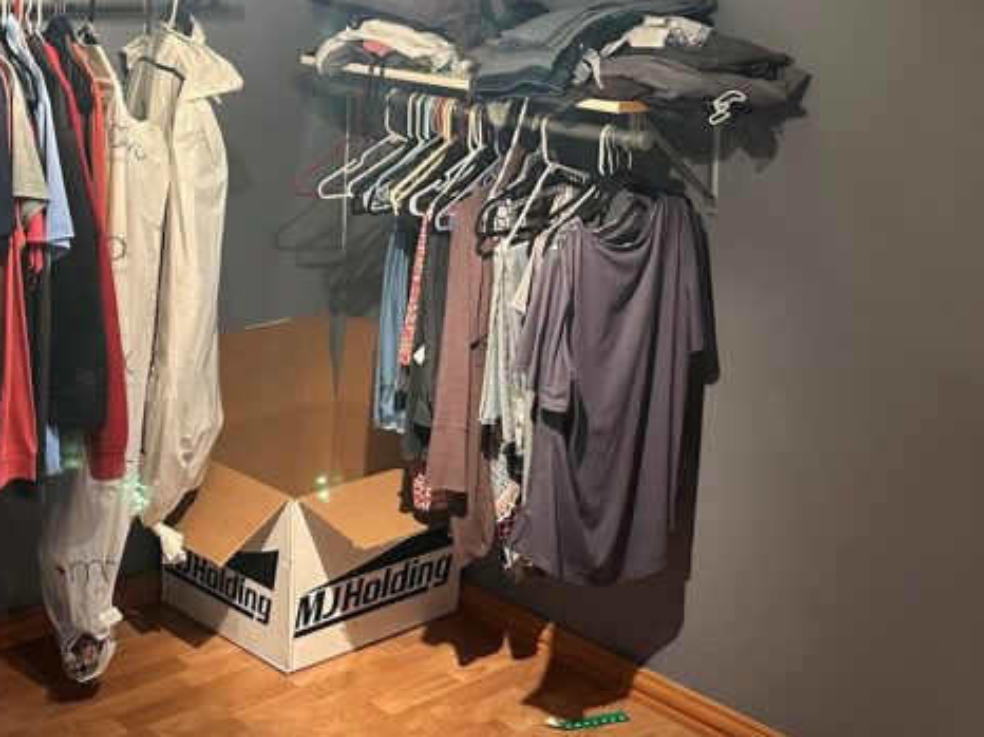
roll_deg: -2.1
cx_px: 257
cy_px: 131
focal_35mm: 55
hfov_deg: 34.3
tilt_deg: -7.6
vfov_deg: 26.0
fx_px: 1563
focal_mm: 6.86
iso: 500
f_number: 1.78
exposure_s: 1/60
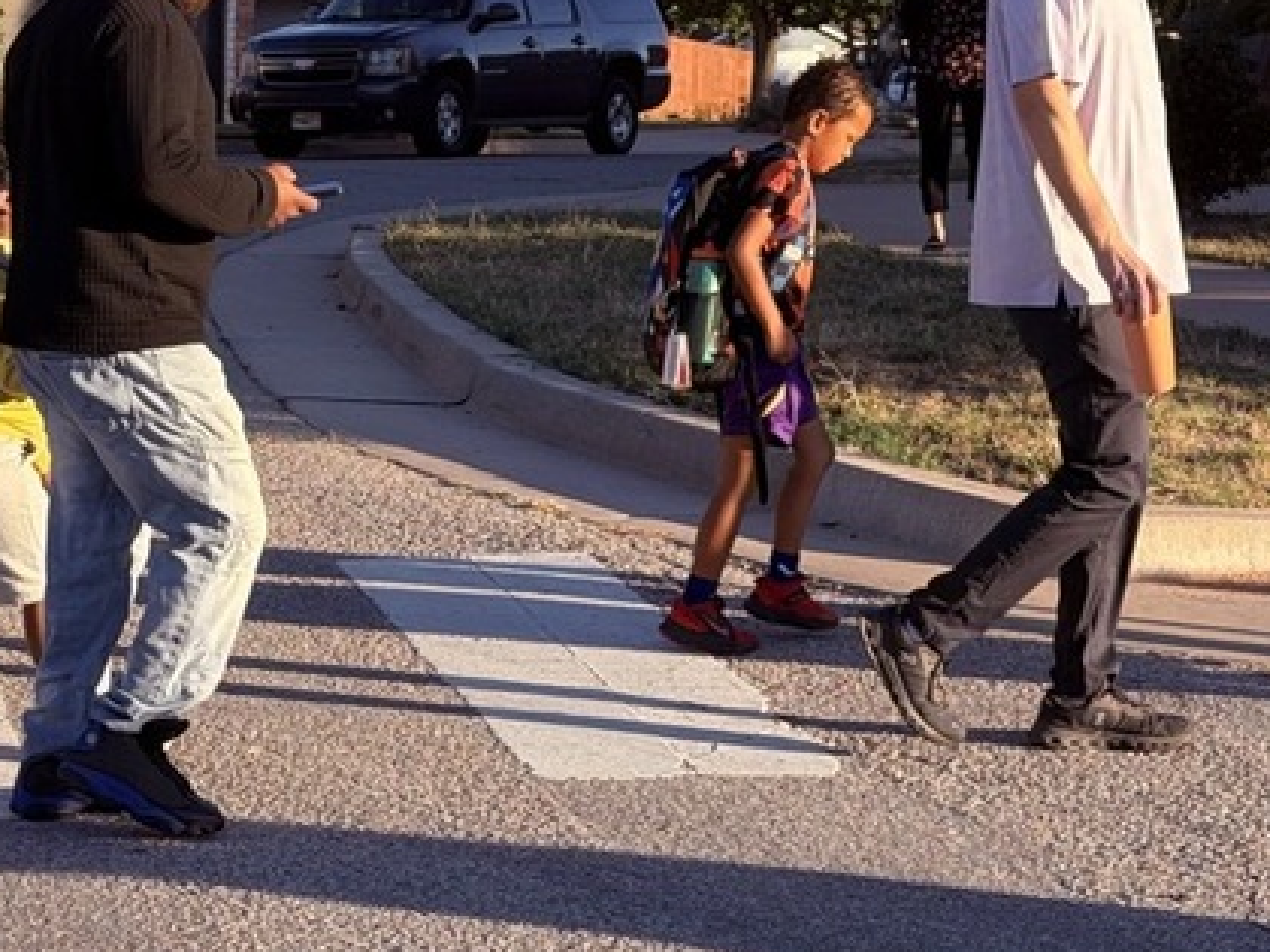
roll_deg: -0.8
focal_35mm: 117
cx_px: 345
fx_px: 4293
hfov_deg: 16.8
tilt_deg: -4.2
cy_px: 462
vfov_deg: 12.7
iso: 64
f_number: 1.78
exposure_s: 1/1678
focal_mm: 6.76
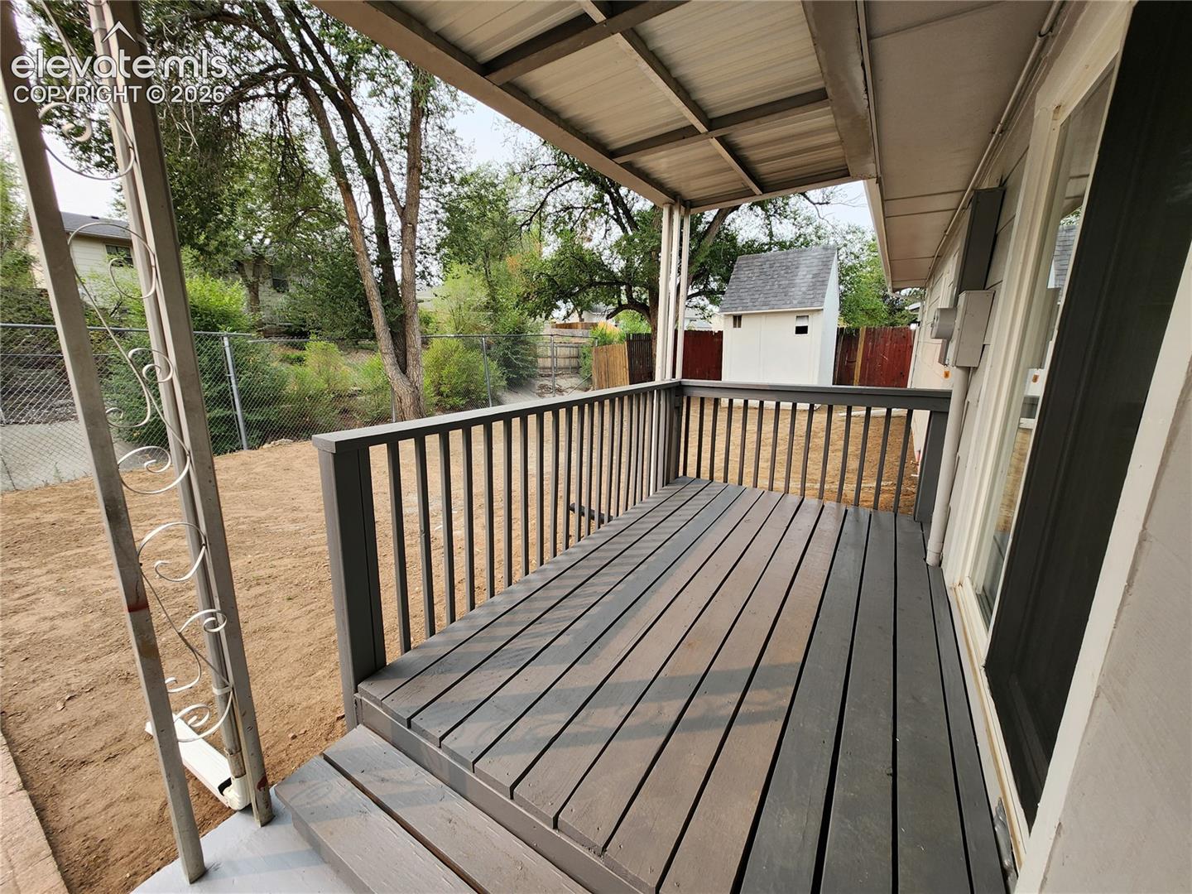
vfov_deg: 89.9
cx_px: 596
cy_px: 447
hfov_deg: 106.2
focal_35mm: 13
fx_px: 448
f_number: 2.2
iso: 32
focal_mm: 1.74
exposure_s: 1/227
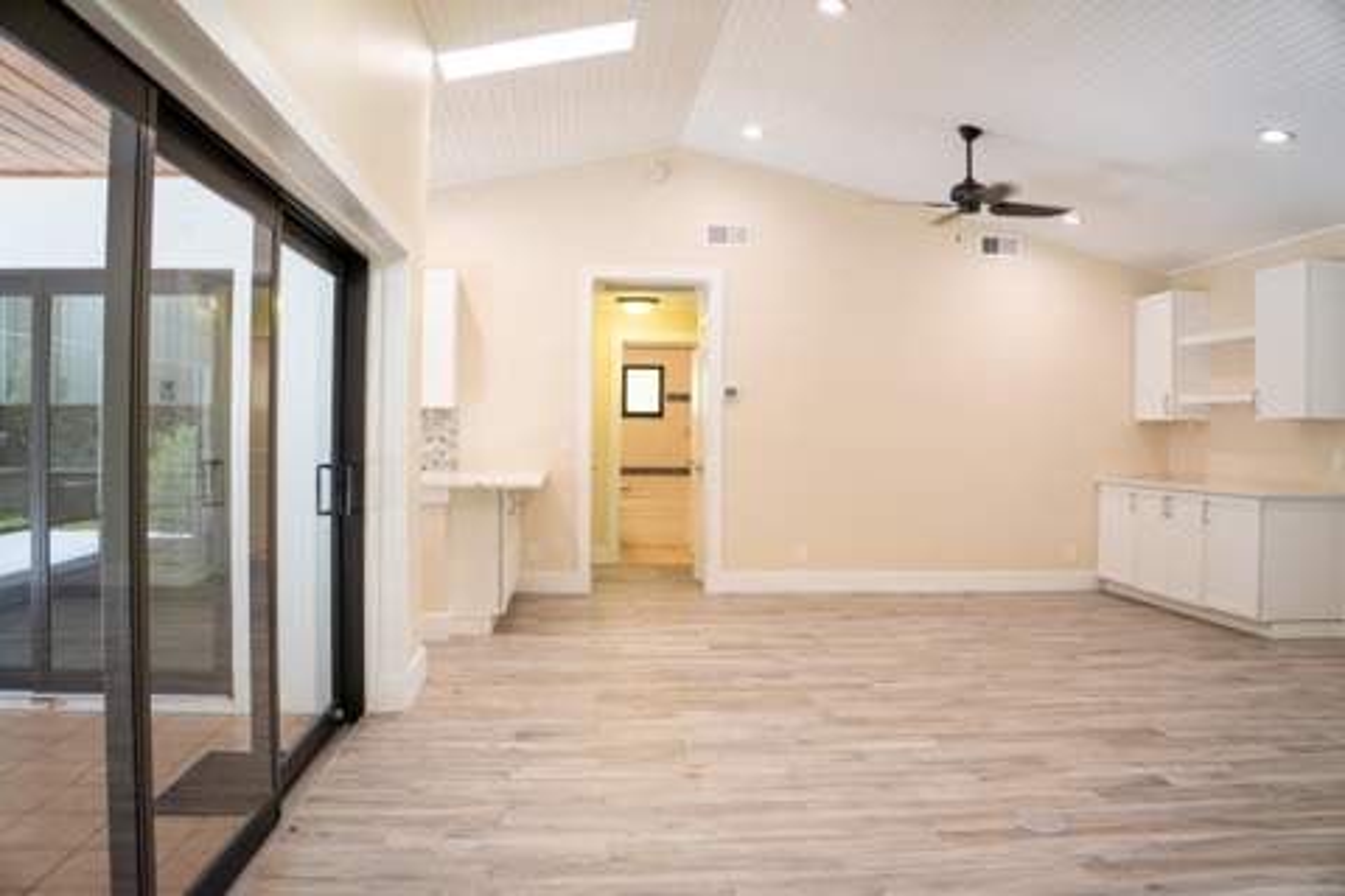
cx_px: 672
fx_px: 1082
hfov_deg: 63.7
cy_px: 448
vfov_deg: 45.0
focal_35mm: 29
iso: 100
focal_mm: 19.3
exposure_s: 1/50
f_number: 2.8
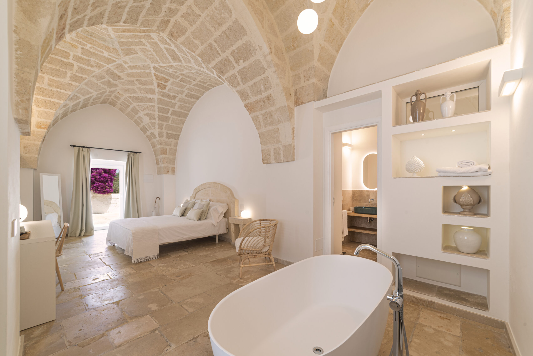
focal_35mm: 14
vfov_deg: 81.3
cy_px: 178
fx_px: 207
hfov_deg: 104.2
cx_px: 266
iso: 100
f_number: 11
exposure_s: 1/3
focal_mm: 14
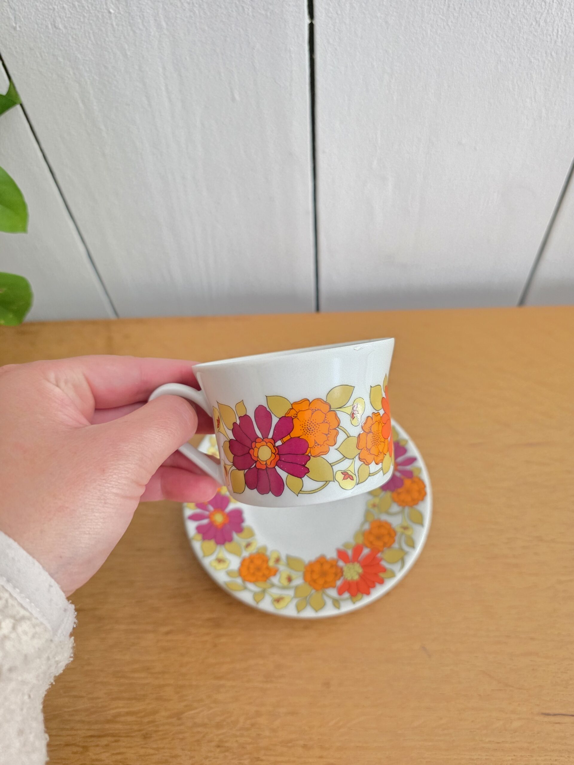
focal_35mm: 23
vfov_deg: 73.9
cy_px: 382
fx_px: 509
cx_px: 287
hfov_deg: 58.9
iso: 1250
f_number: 1.7
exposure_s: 1/50
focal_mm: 6.3
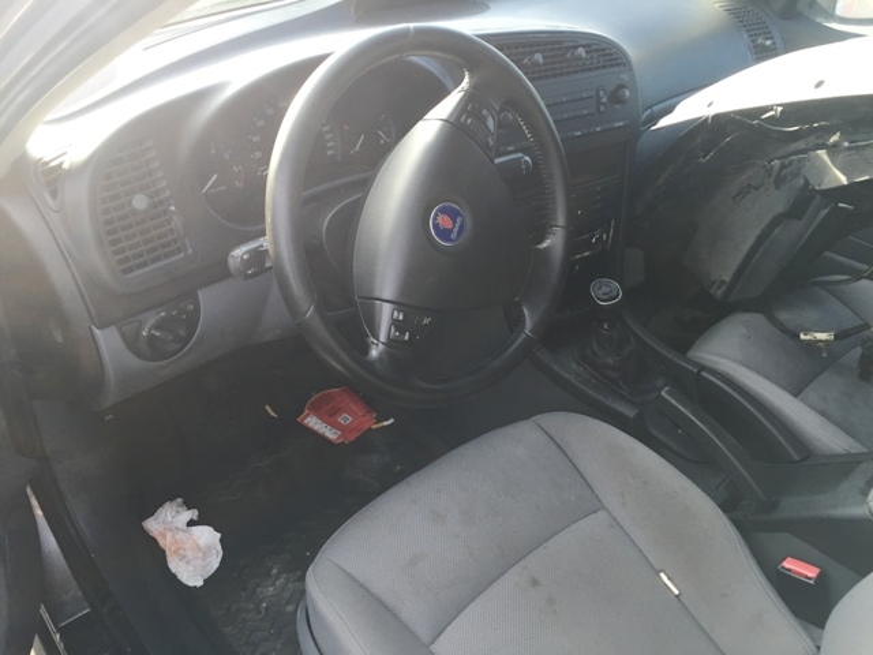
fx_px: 731
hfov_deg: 61.7
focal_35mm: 29
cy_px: 328
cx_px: 436
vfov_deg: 48.2
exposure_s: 1/100
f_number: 2.2
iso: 50
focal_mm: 4.15
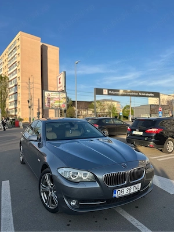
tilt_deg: +2.3
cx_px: 87
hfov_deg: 56.8
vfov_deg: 71.6
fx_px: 161
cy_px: 116
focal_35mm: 24
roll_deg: +1.1
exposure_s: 1/2353
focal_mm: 6.86
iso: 80
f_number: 1.78
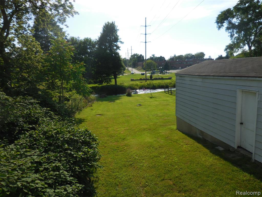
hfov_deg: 69.4
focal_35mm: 25
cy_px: 98
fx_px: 189
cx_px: 131
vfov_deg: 54.9
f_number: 3.3
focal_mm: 4.5
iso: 125
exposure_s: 1/1600
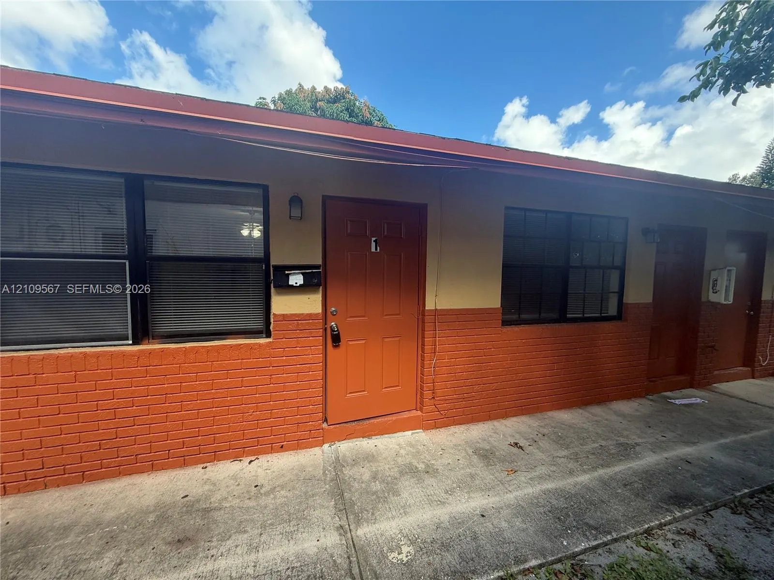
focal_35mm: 14
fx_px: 313
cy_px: 290
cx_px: 387
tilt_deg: -3.2
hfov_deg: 102.1
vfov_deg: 85.7
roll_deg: -0.8
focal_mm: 2.22
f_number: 2.2
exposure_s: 1/225
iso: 50
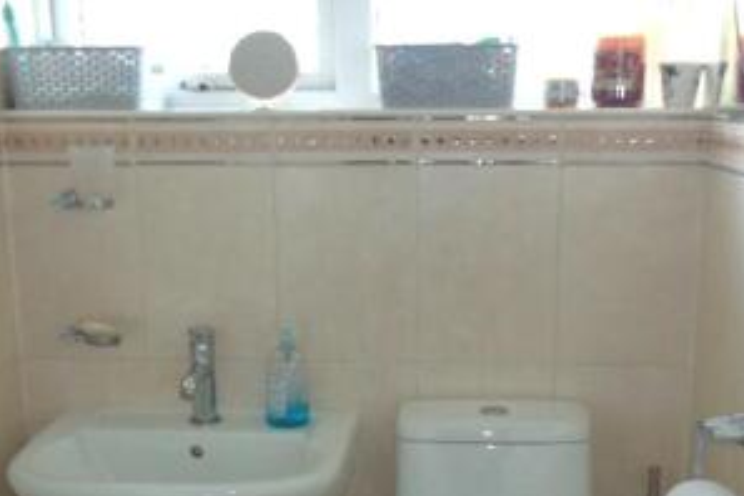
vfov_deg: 25.9
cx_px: 405
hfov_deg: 38.9
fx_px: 1054
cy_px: 420
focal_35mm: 51
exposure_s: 1/30
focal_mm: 4.5
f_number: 3
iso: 100
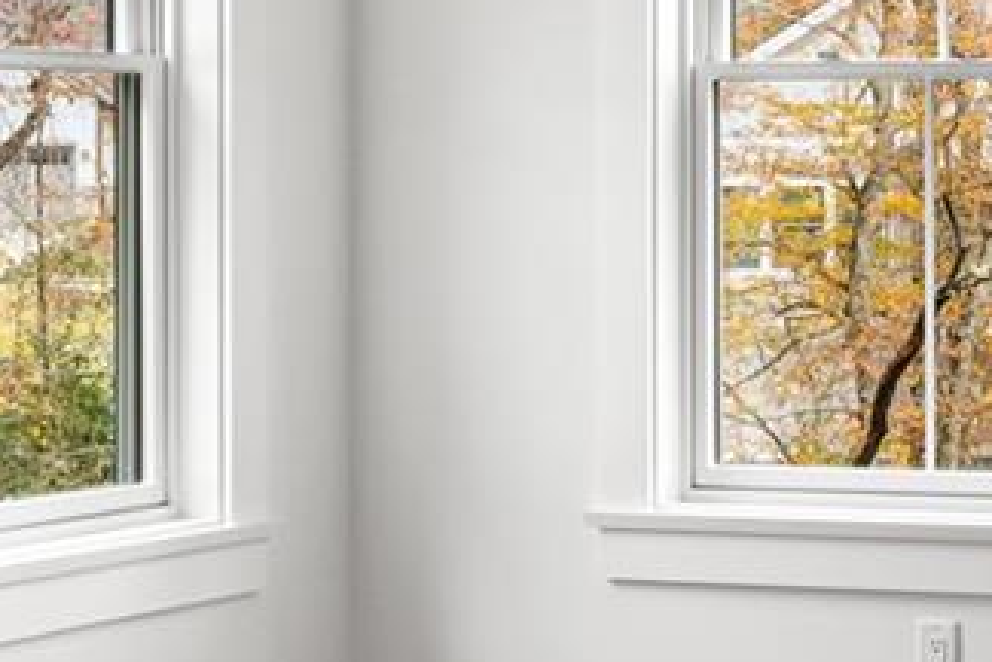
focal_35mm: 107
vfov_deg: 12.8
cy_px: 154
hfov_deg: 16.8
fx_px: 2950
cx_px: 1609
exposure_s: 1/25
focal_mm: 17
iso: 500
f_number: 8
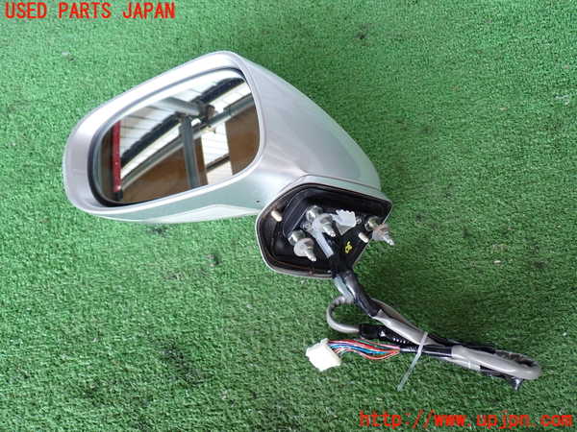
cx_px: 288
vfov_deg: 44.2
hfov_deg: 56.8
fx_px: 533
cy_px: 216
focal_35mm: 32
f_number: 2.4
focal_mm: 5.79
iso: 200
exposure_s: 1/50
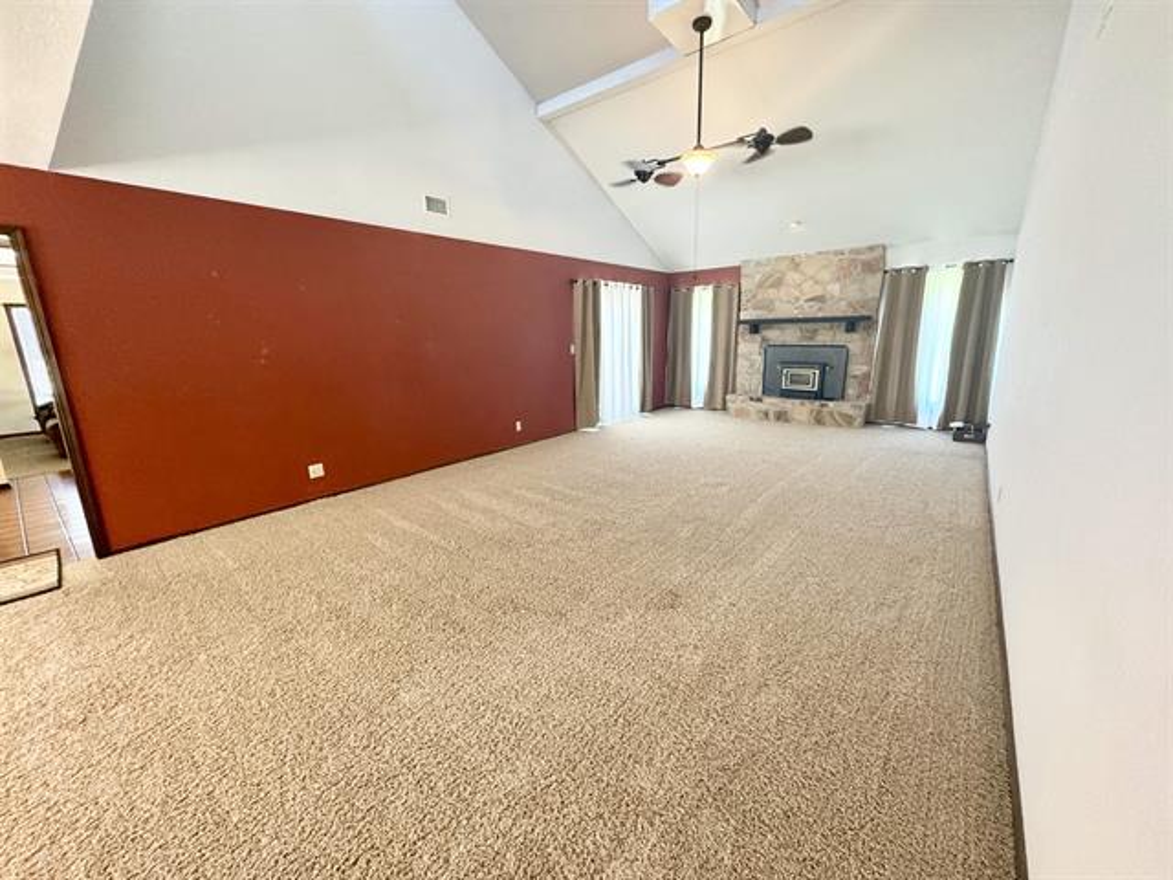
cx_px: 586
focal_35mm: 14
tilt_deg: -13.5
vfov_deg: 85.7
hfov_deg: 102.1
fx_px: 474
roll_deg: +1.2
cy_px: 440
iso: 500
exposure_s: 1/60
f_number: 2.2
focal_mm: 2.22
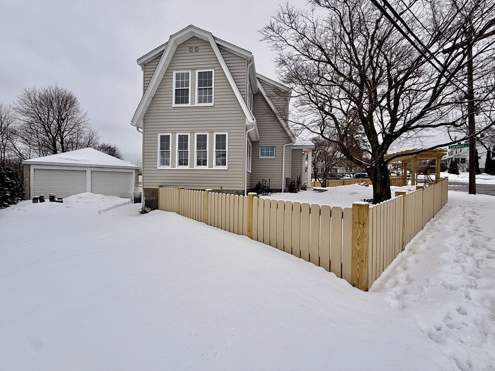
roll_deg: -1.3
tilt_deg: +0.2
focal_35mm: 14
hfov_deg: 102.1
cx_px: 248
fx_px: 200
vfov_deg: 85.7
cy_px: 186
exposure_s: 1/970
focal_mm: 2.22
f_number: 2.2
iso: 50
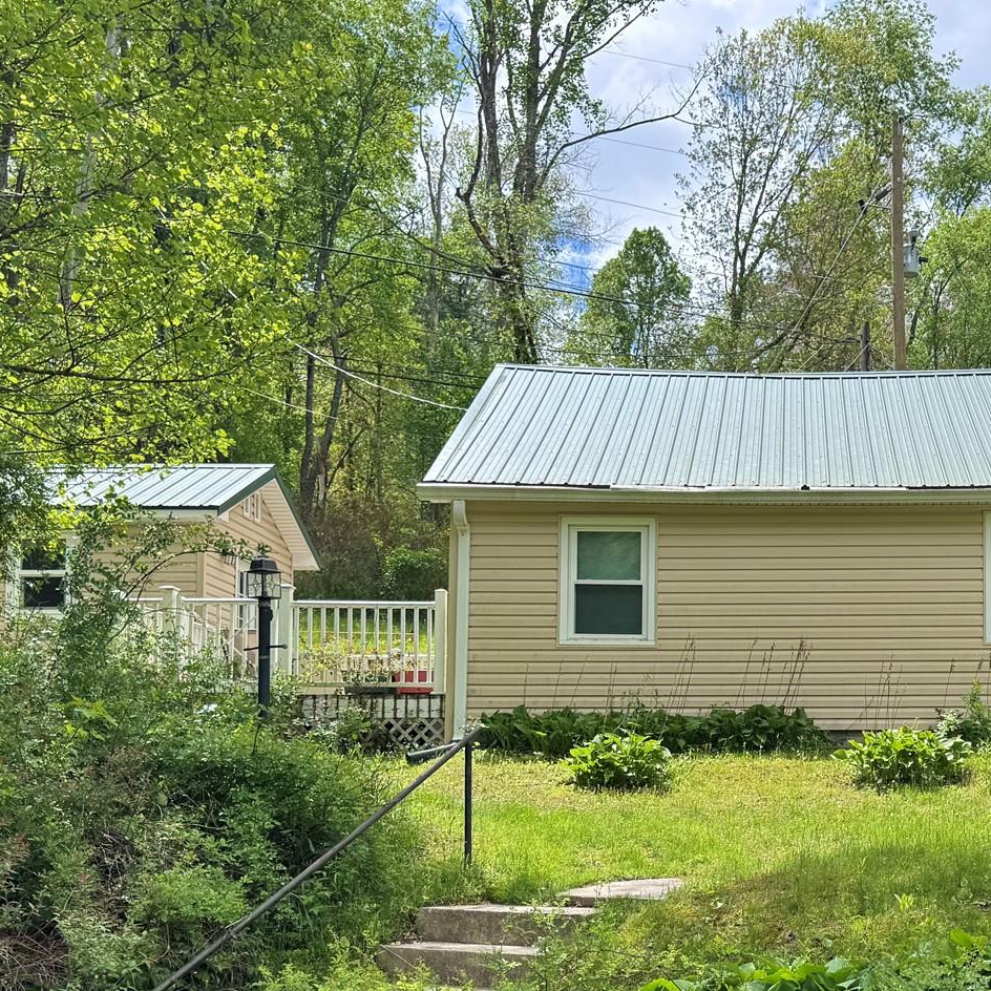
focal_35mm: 46
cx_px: 786
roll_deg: +0.2
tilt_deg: +2.5
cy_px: 723
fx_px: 1490
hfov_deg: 35.6
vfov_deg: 36.1
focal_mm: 6.76
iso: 80
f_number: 1.78
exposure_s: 1/3247
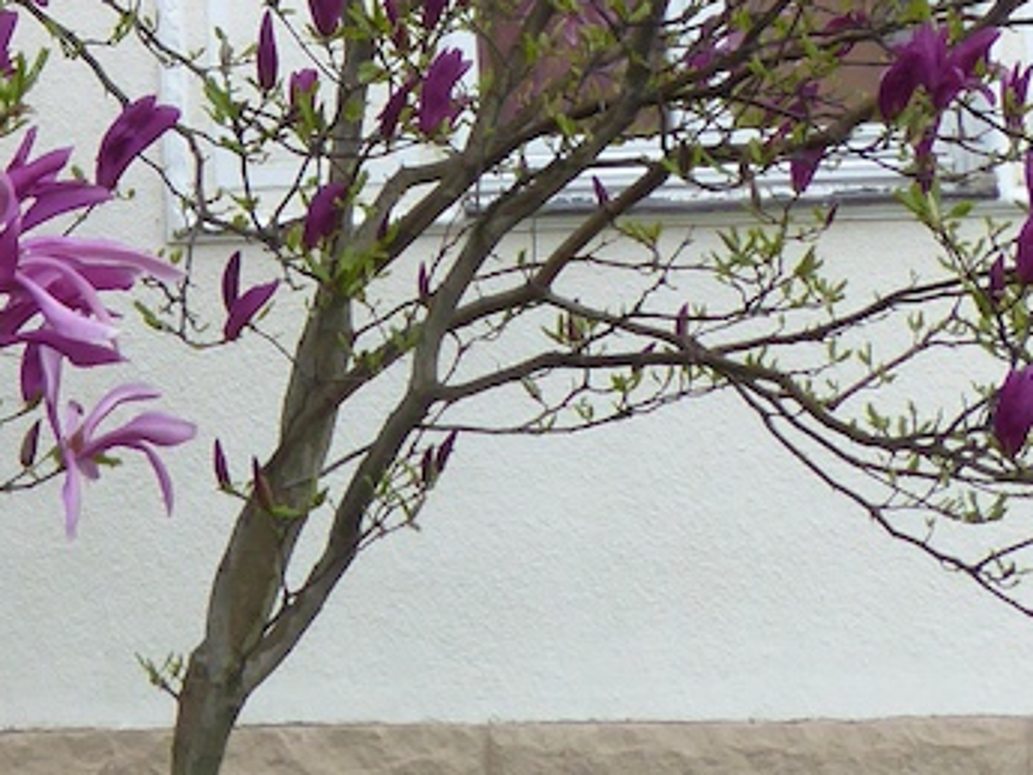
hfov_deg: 20.7
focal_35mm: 89
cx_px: -162
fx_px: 2657
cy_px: -159
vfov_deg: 16.0
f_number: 3.3
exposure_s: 1/60
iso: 125
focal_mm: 4.3
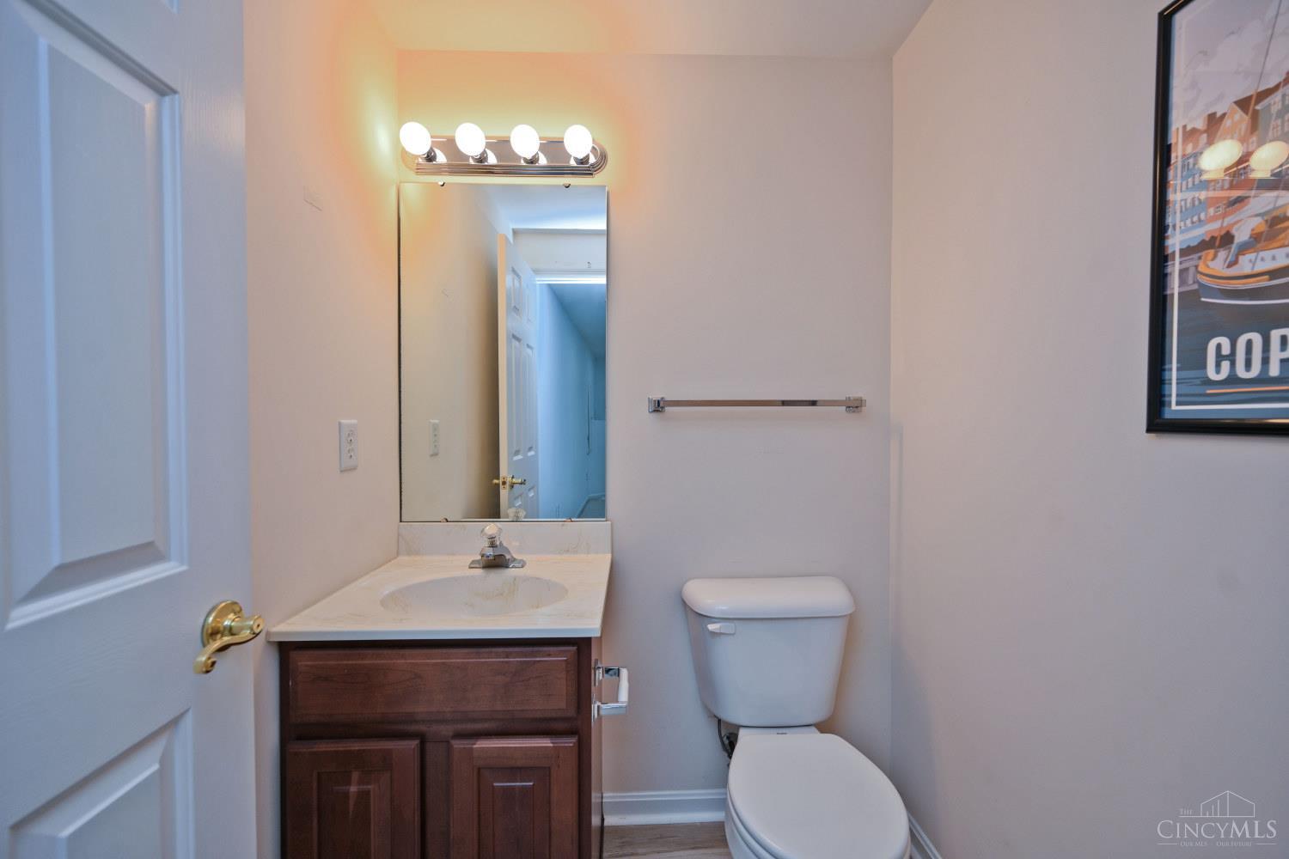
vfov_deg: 81.2
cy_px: 430
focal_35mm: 14
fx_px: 501
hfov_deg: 104.3
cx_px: 644
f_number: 4.5
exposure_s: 1/80
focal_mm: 14
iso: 200
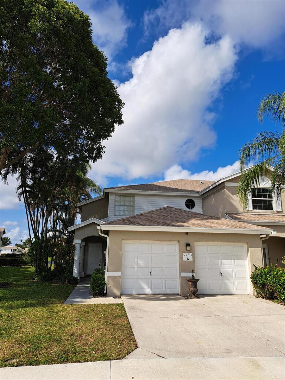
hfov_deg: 56.8
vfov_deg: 71.6
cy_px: 190
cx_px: 142
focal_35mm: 24
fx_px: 263
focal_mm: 5.23
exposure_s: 1/1406
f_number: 1.8
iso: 50
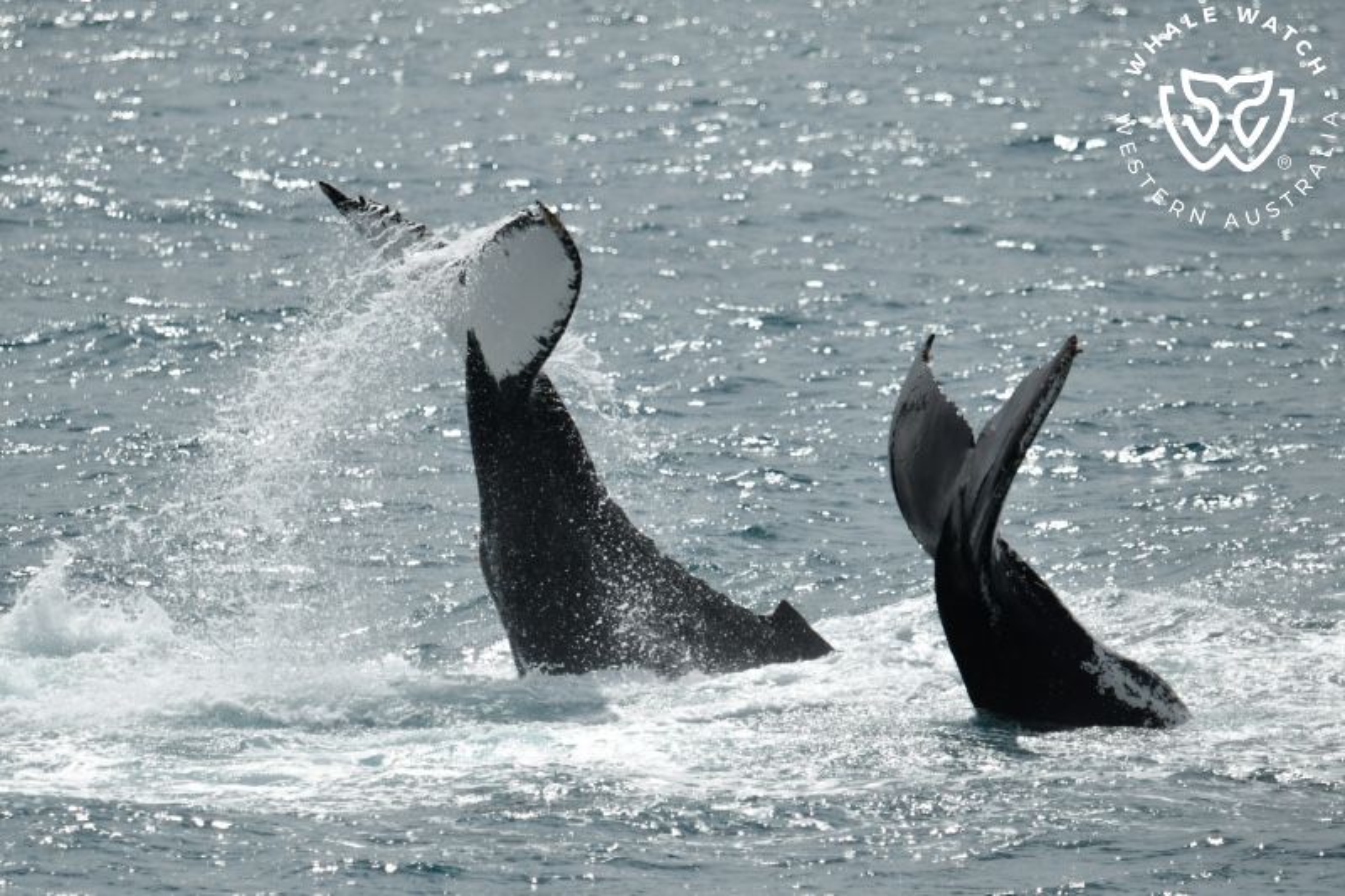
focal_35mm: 450
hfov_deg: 4.6
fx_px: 16808
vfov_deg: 3.1
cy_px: 448
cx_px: 672
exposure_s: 1/8000
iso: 400
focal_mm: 450
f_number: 6
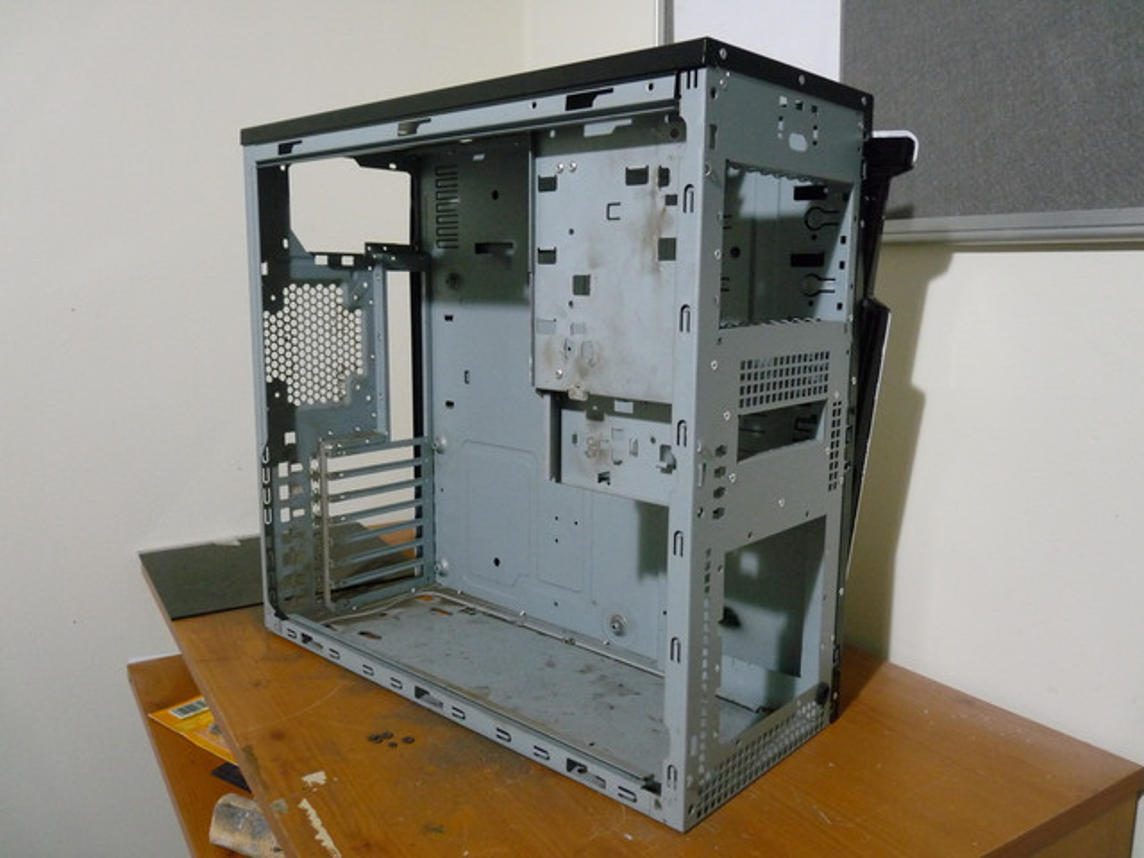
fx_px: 892
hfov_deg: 65.3
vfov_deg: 51.4
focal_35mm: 27
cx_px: 572
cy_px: 429
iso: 400
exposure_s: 1/8
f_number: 2.8
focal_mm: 4.8
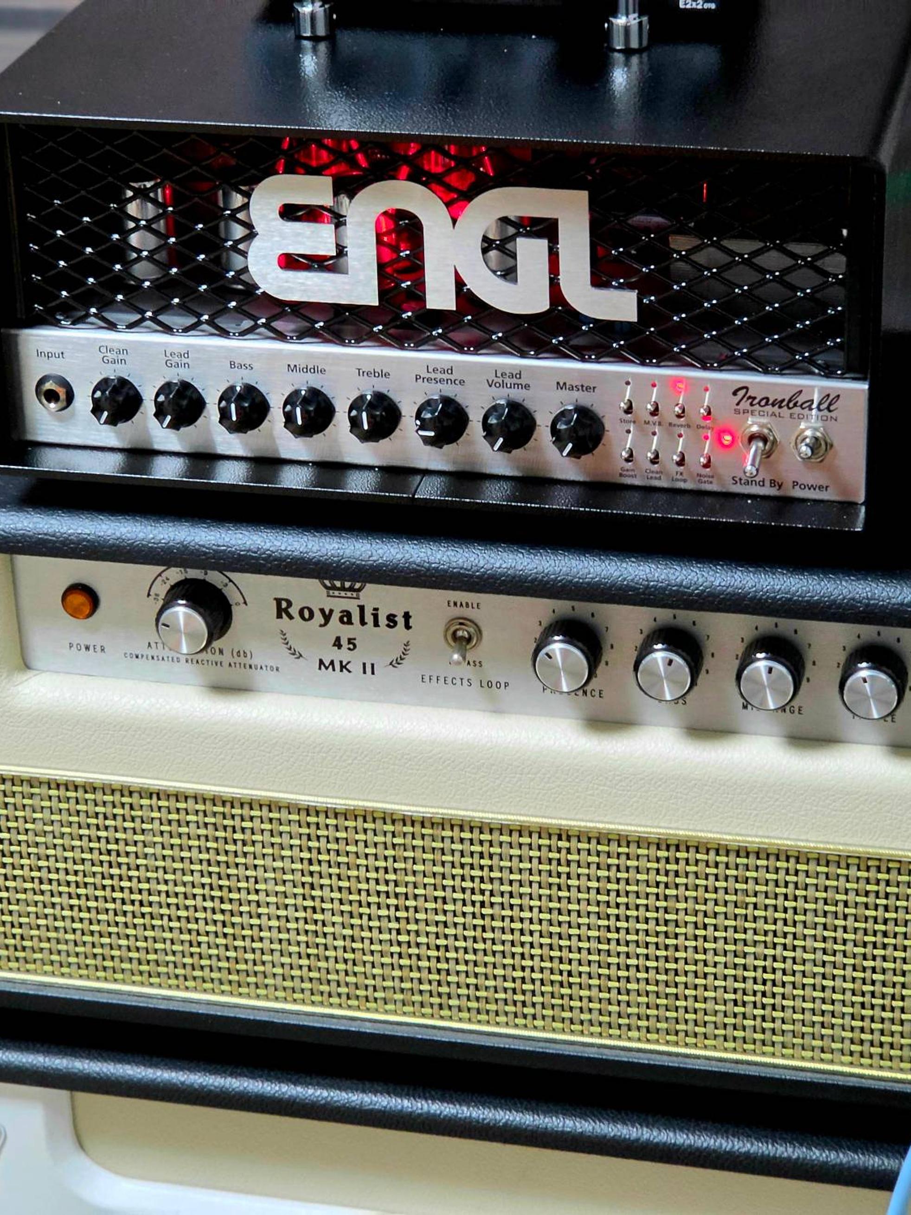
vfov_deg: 28.2
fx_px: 2421
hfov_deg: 21.3
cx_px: 456
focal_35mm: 69
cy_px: 608
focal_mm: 7
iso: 250
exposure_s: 1/40
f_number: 2.4
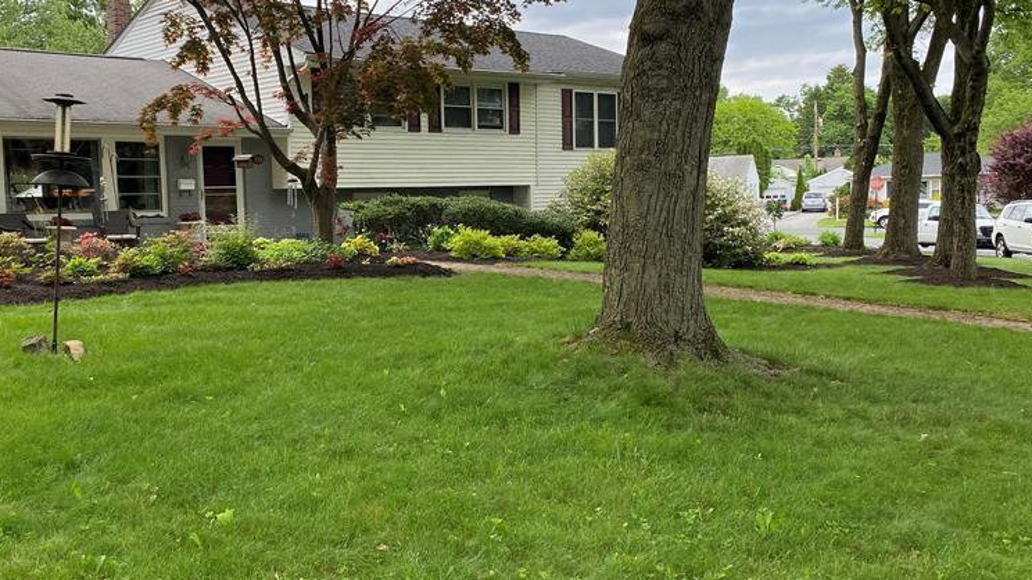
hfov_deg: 50.8
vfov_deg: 30.4
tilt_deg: -5.0
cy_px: 275
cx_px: 352
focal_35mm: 39
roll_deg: +0.9
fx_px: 1067
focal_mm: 4.25
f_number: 1.8
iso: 32
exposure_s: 1/616
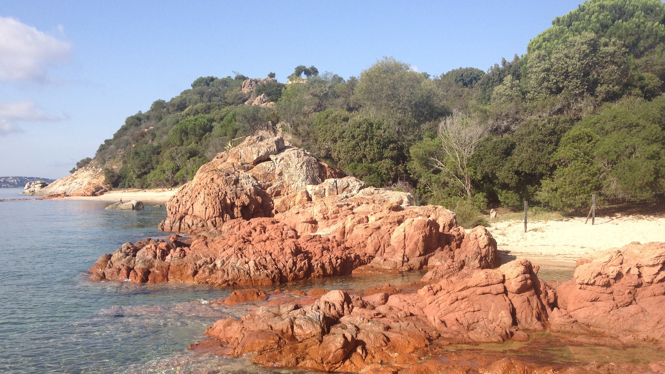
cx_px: 331
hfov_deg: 51.6
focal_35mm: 39
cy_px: 243
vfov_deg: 30.3
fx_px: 688
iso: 64
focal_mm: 4.28
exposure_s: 1/1255
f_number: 2.4
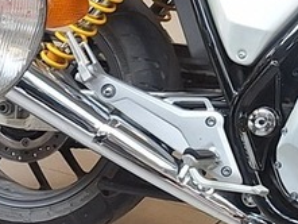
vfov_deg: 9.8
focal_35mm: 150
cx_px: -340
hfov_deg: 11.5
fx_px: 1292
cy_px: 233
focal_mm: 5.54
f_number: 1.8
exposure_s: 1/104
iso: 40
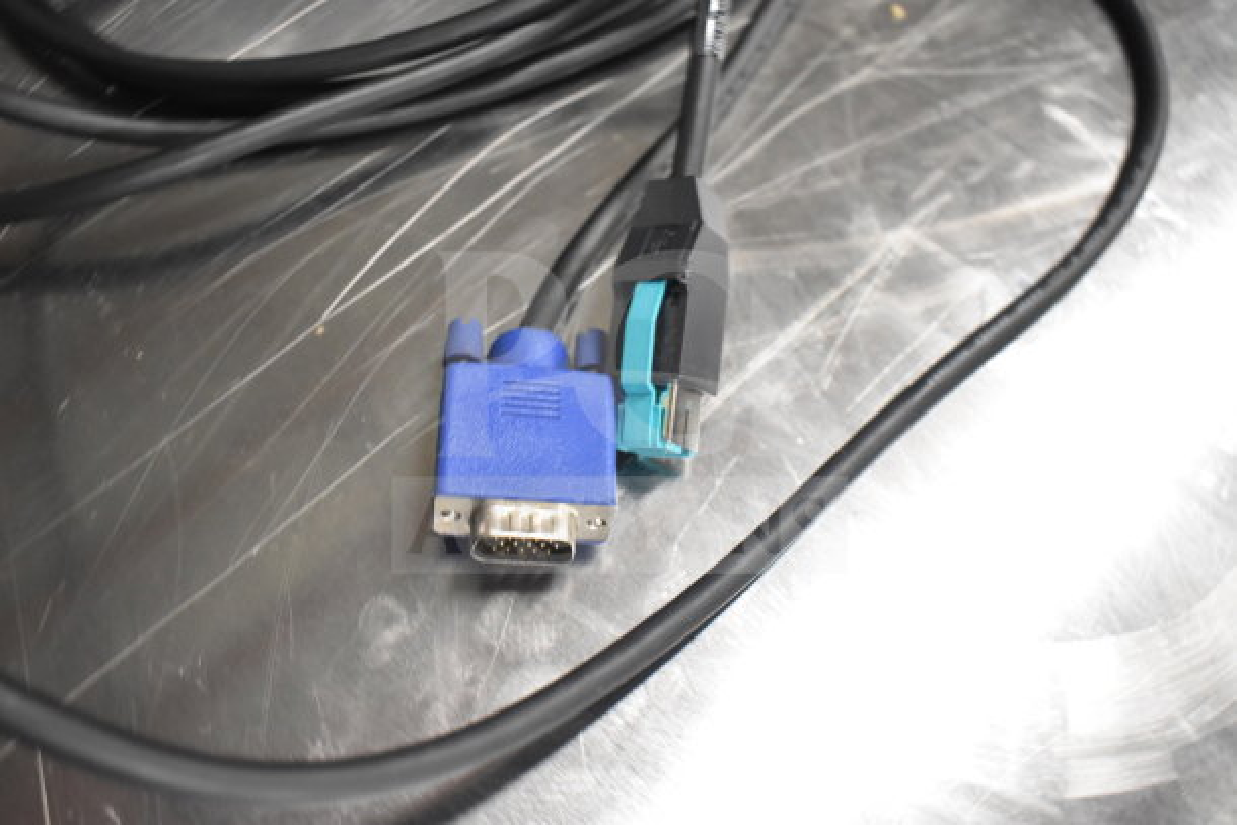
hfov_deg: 55.1
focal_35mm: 34
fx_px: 1186
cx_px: 618
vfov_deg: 38.4
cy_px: 412
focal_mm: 23
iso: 2800
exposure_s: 1/40
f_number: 3.8
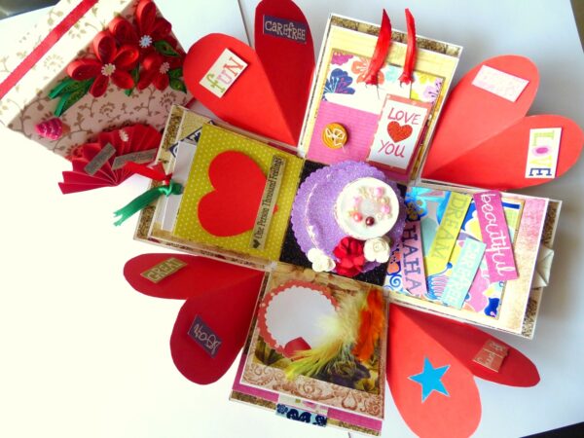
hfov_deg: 69.4
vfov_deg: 54.9
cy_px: 219
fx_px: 422
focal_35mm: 25
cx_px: 292
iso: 100
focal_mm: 4.5
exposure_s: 1/80
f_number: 2.8
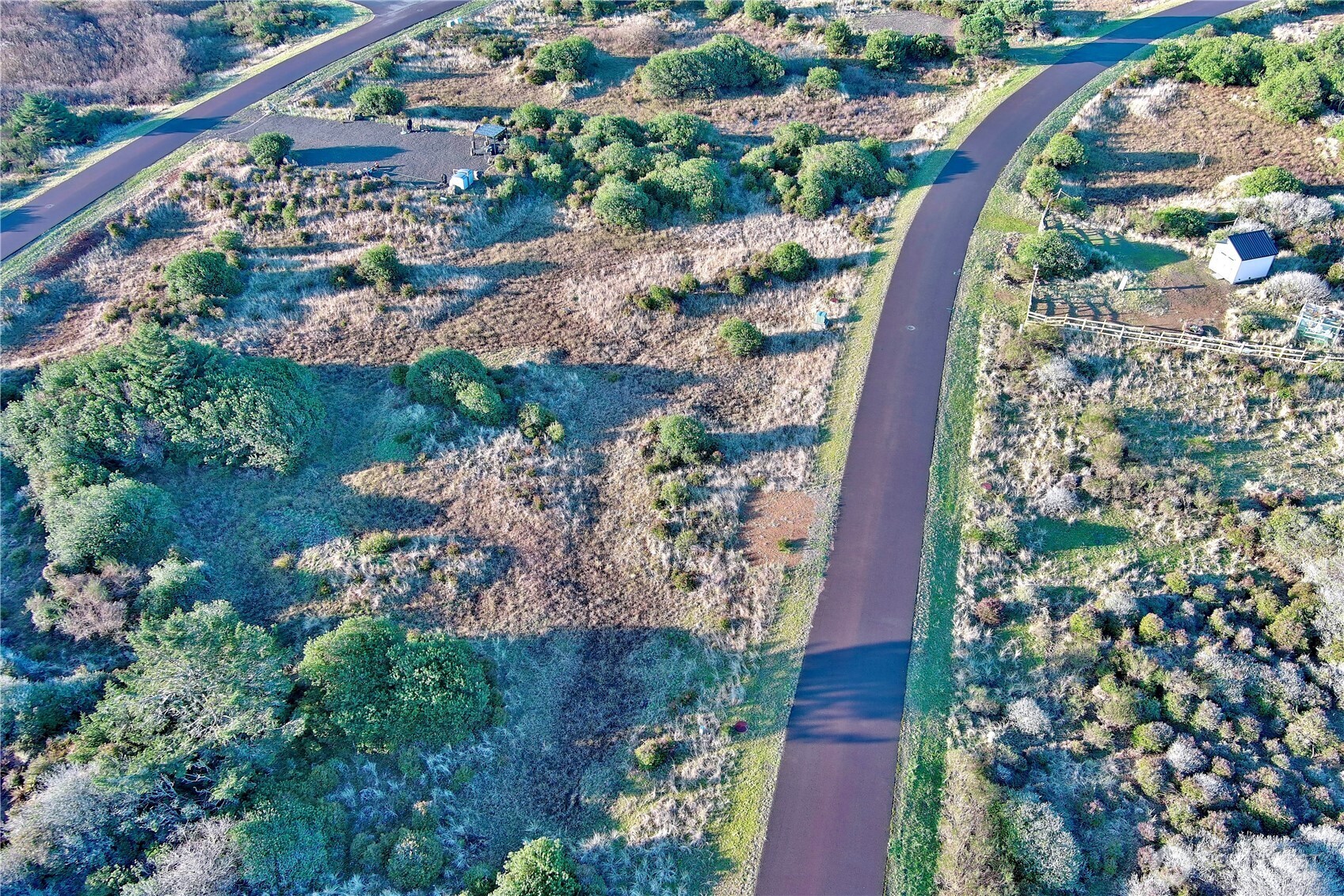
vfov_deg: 45.0
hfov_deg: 63.7
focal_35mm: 29
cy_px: 448
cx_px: 672
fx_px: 1082
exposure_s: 1/115
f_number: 2.8
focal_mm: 10.57
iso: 100
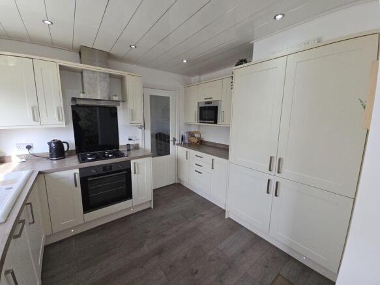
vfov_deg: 89.9
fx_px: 143
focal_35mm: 13
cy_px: 142
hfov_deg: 106.2
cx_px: 190
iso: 125
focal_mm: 2.2
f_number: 2.2
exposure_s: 1/359
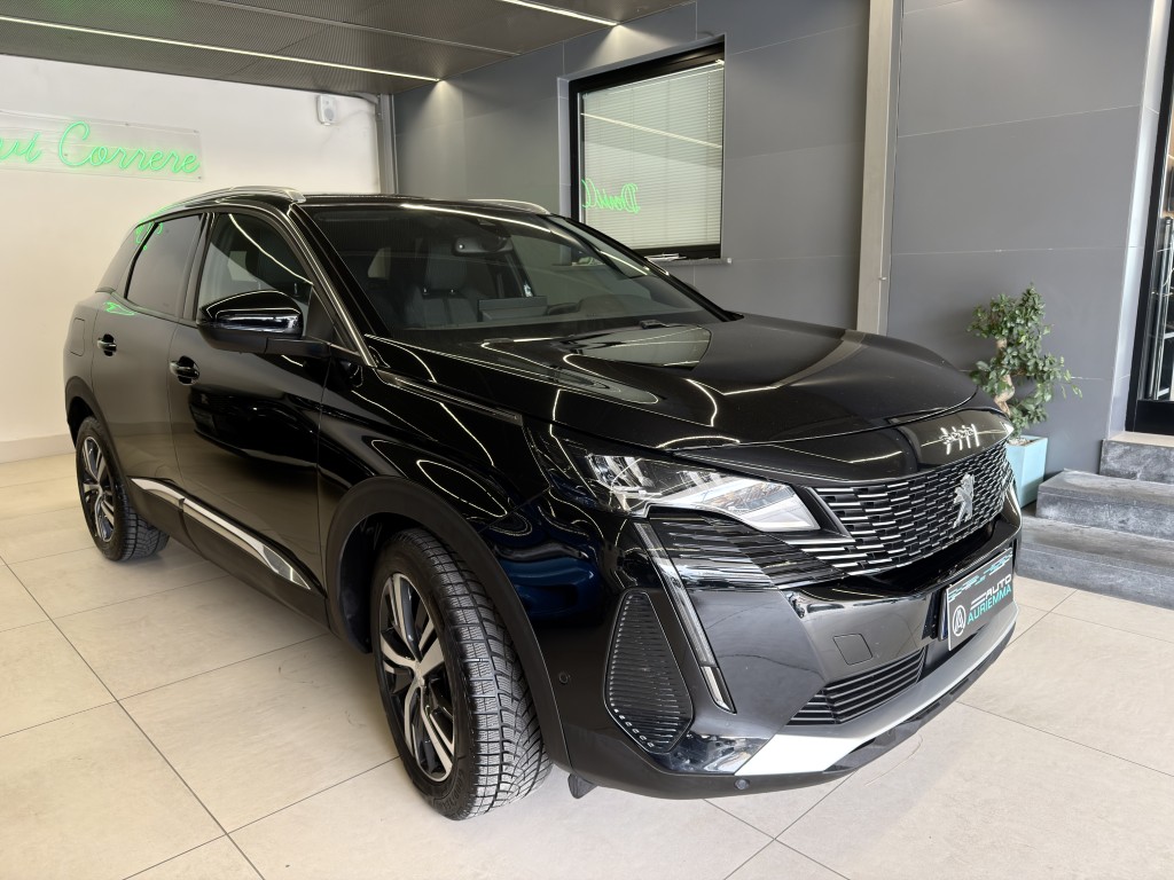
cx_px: 587
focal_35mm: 24
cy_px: 440
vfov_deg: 56.8
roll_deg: +1.3
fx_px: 814
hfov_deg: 71.6
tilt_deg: -10.9
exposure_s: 1/95
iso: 160
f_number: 1.78
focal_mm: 6.76
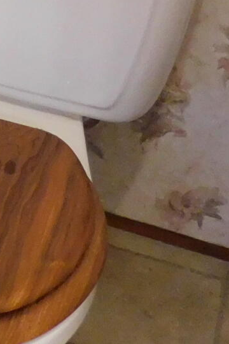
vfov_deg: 14.1
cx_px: -307
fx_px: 1269
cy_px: -219
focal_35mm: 133
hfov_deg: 9.3
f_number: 3
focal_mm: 4
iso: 400
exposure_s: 1/25
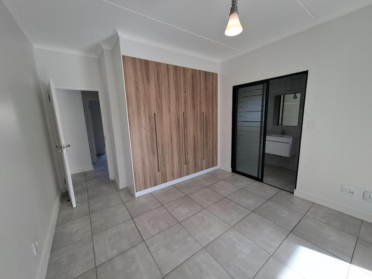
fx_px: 140
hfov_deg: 106.2
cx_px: 186
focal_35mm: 13
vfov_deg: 89.9
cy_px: 140
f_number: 2.2
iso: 40
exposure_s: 1/105
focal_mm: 1.74
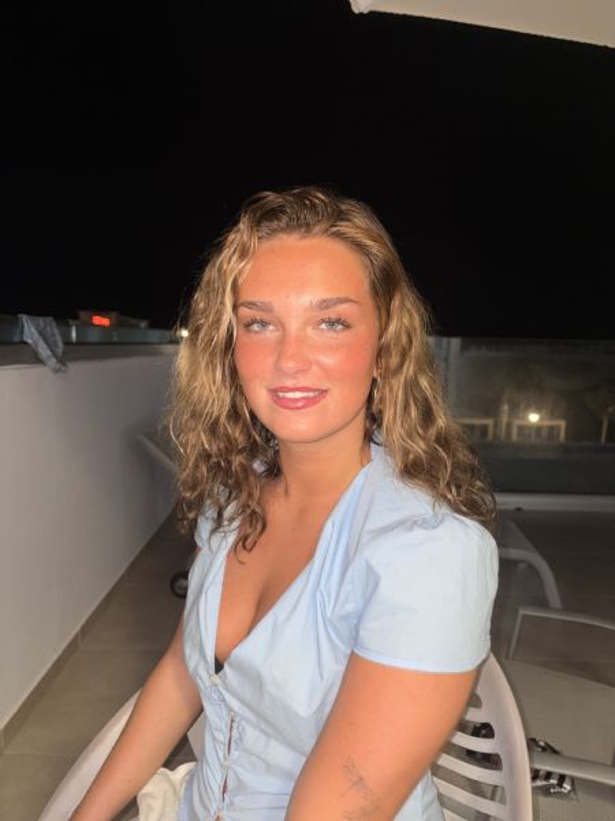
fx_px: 616
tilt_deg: -6.0
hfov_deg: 53.1
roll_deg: -1.6
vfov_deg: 67.3
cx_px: 308
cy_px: 410
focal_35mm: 26
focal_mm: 5.96
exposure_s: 1/4
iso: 50
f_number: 1.6
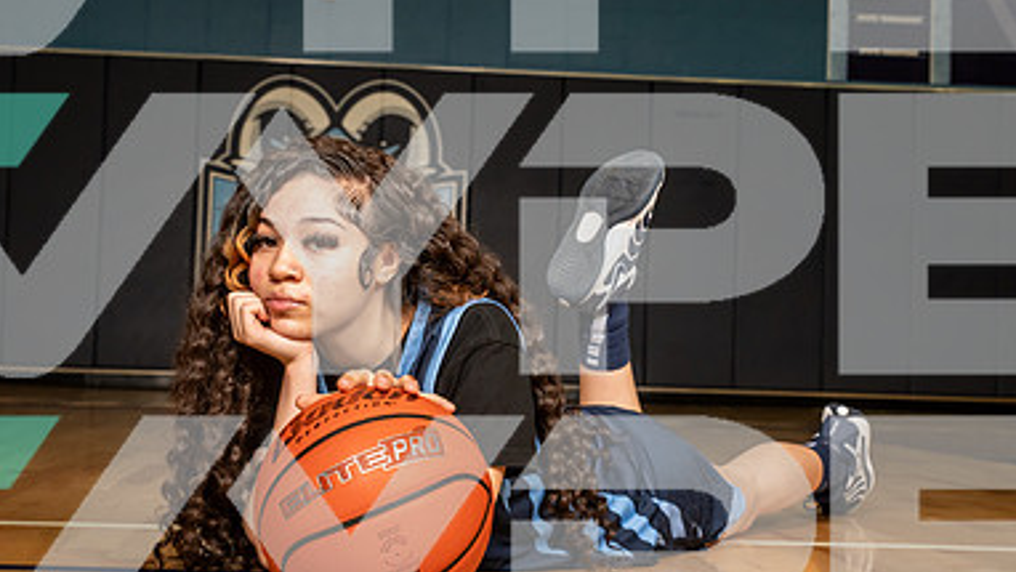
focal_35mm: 70
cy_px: 235
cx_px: 468
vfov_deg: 17.2
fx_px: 1886
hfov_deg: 30.1
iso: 640
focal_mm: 44
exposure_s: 1/320
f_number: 6.3
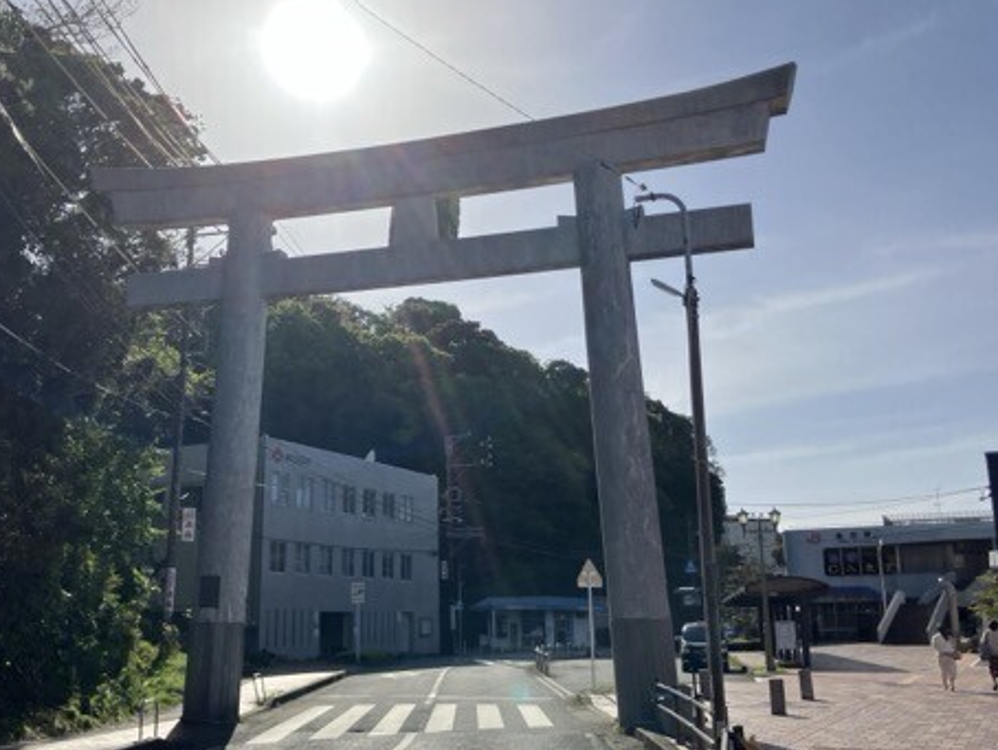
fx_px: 1067
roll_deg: -0.4
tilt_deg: +12.9
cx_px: 422
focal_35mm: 37
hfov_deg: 49.9
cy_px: 367
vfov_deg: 38.7
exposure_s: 1/4808
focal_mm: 3.99
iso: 32
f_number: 1.8
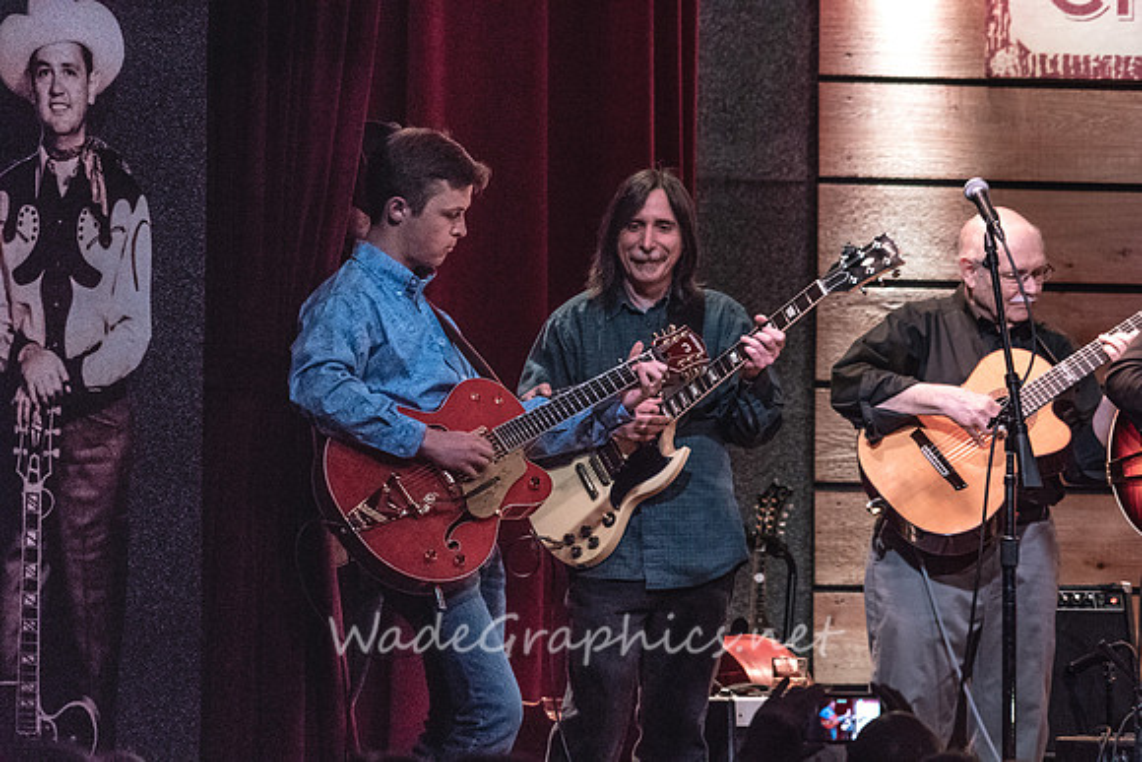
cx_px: 571
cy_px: 381
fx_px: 7615
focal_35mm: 240
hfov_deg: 8.6
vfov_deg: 5.7
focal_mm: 240
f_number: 8
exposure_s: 1/100
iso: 6400
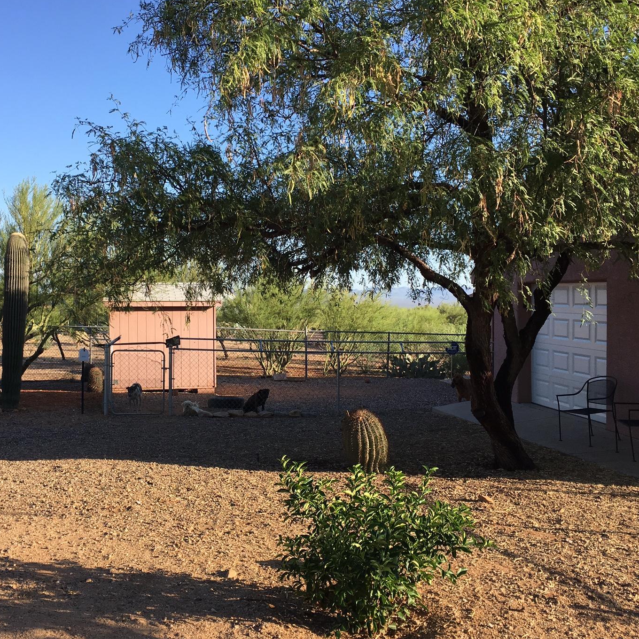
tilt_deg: +0.1
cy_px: 305
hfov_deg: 43.6
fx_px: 794
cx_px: 251
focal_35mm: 38
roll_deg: -0.7
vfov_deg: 43.8
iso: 25
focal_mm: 4.15
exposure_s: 1/699
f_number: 2.2
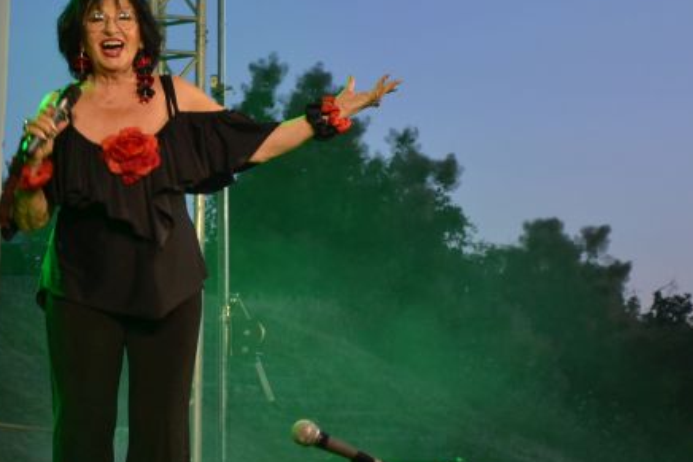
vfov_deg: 10.4
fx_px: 2542
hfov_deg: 15.5
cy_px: 118
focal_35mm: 132
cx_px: 230
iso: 400
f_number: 4.8
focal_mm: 48
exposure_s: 1/30
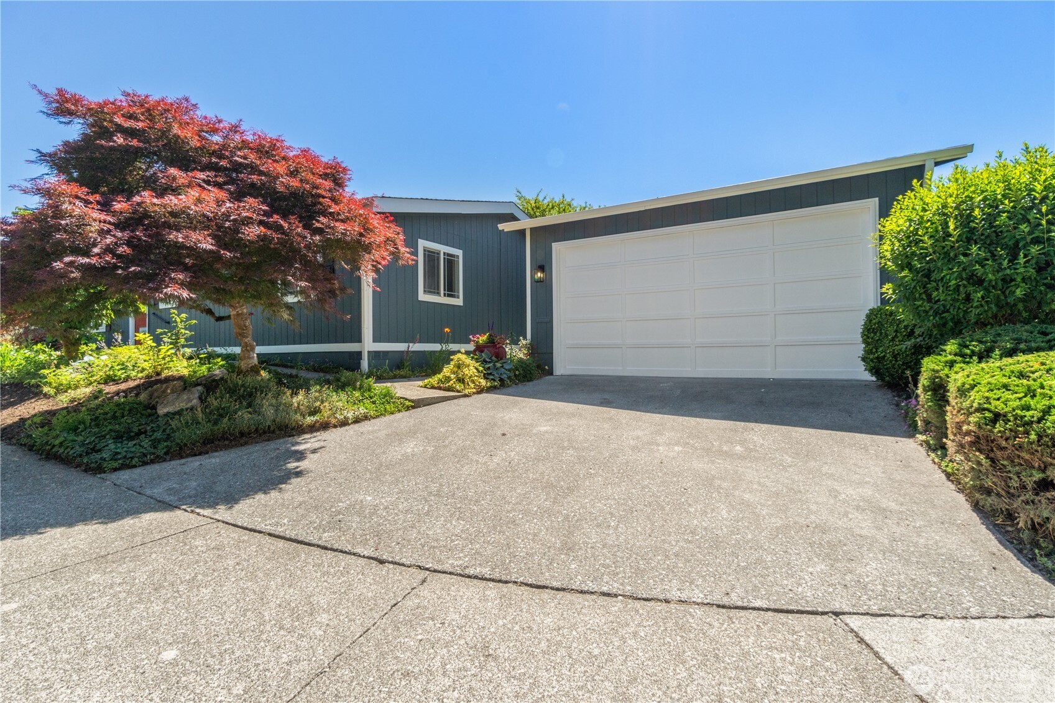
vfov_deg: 72.0
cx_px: 528
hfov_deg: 95.0
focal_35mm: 16
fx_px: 483
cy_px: 352
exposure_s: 1/160
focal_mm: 11
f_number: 13
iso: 250
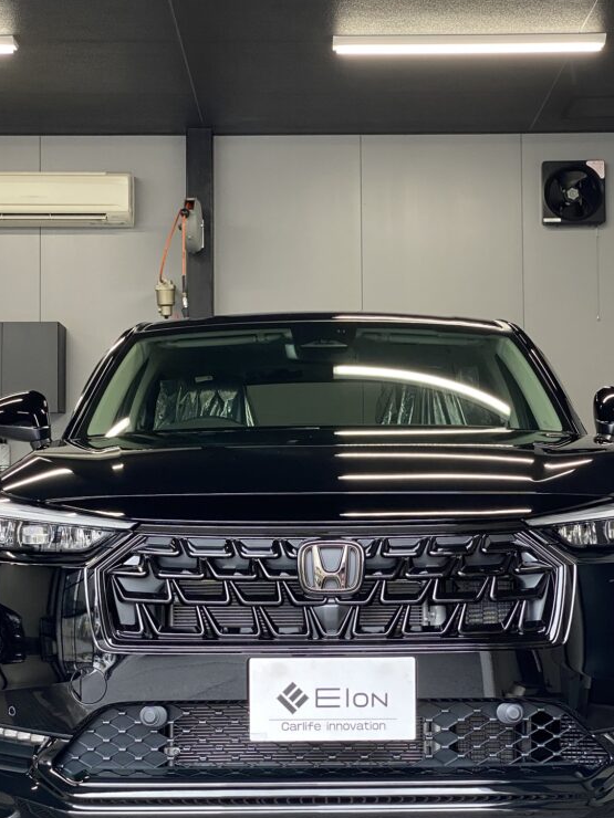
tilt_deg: +3.6
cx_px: 331
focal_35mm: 72
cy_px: 433
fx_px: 1703
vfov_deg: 27.0
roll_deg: -0.2
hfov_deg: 20.4
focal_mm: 6
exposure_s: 1/120
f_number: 2
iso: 64
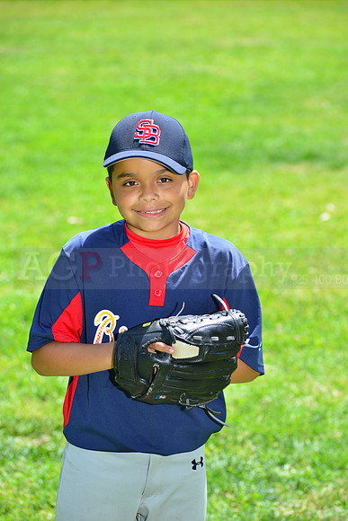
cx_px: 174
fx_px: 2101
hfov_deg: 9.5
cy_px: 260
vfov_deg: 14.2
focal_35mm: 145
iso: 200
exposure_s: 1/200
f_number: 8
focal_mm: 145
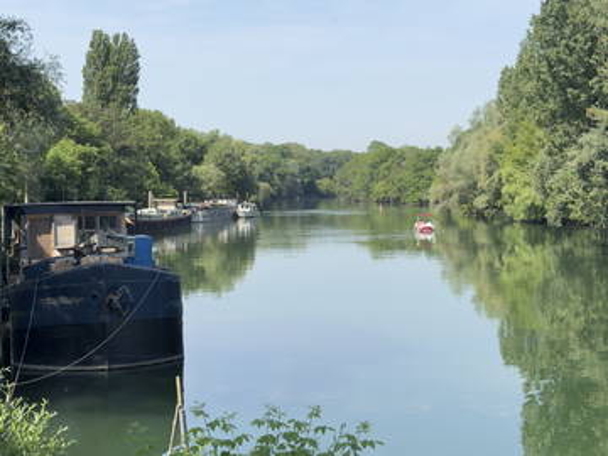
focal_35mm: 35
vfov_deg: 40.7
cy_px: 228
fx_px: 615
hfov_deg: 52.6
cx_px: 304
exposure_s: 1/3745
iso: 100
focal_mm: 6.76
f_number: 1.78
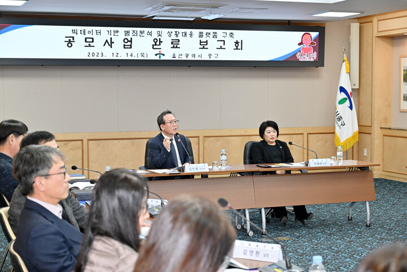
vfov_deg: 21.9
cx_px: 204
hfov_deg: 32.4
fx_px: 701
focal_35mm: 62
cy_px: 136
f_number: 5
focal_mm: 62
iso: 1600
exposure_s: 1/200
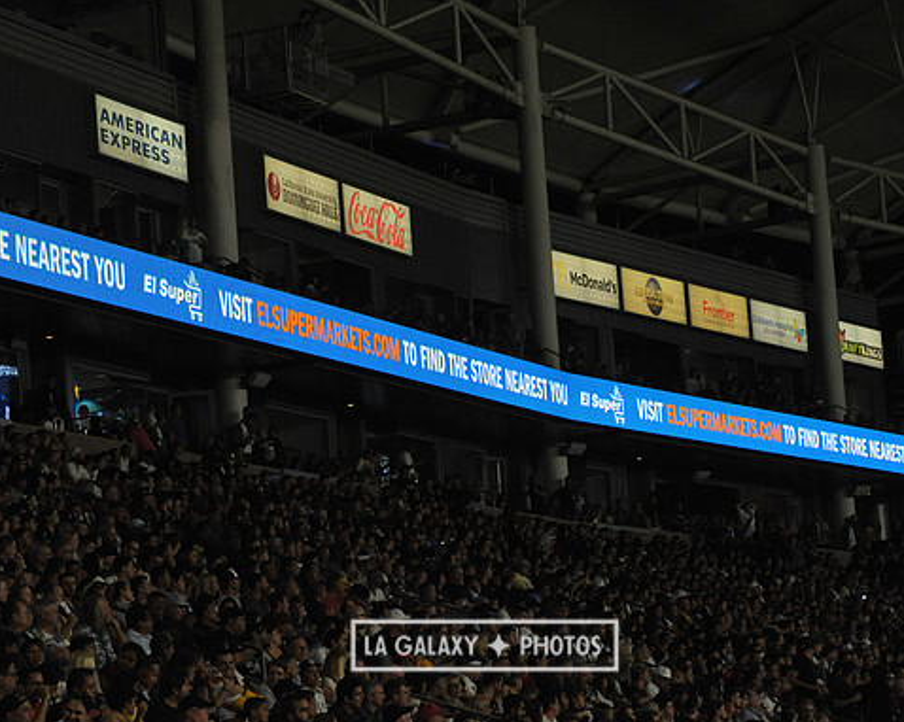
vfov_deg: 11.7
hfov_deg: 14.6
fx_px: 3530
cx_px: 484
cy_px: 361
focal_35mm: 132
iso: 3200
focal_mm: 116
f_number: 10
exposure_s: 1/400
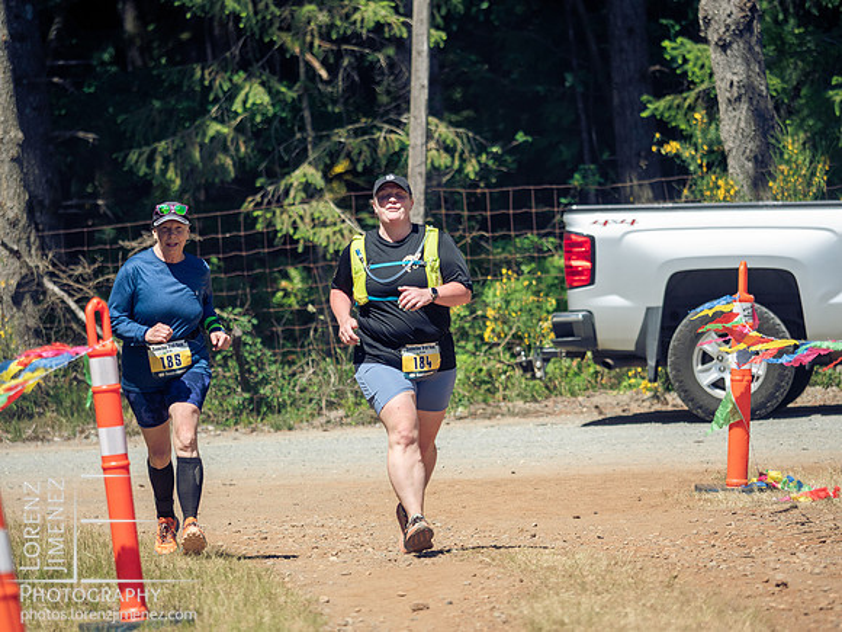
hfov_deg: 6.6
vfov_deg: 5.0
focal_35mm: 300
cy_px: 316
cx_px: 421
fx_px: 7297
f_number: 2.8
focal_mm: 150
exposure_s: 1/2000
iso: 250
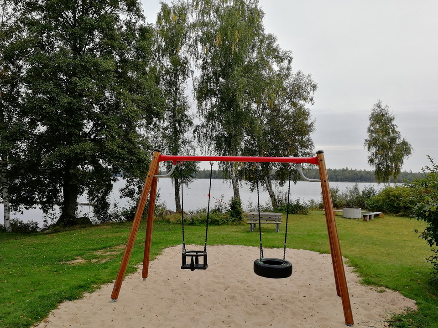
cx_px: 219
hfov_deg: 65.3
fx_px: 342
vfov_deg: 51.4
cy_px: 164
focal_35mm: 27
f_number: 2.2
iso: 50
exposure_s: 1/347
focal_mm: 3.95
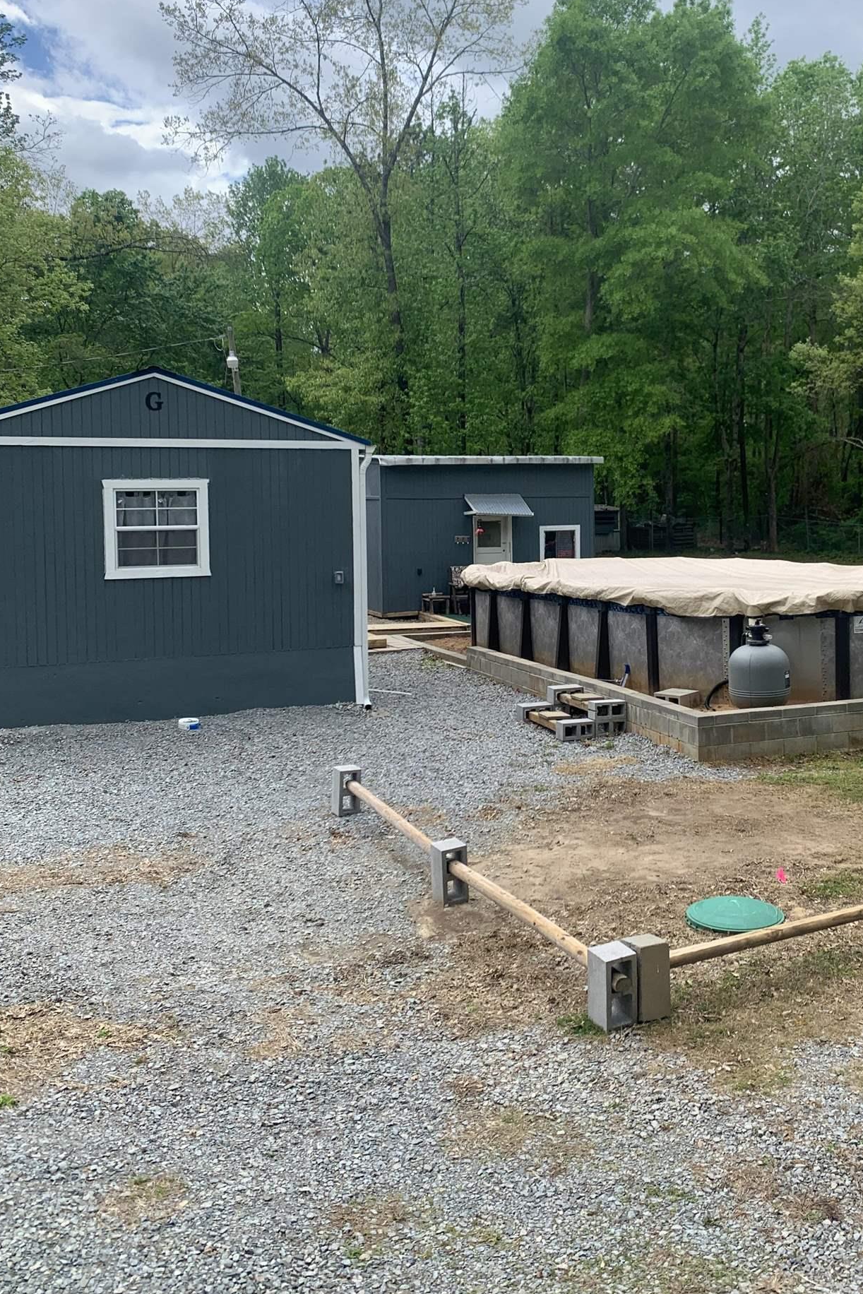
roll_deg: +1.1
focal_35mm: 34
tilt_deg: -0.6
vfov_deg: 55.6
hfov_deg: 38.6
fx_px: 1222
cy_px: 561
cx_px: 557
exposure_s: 1/1368
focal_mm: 4.25
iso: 25
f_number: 1.8
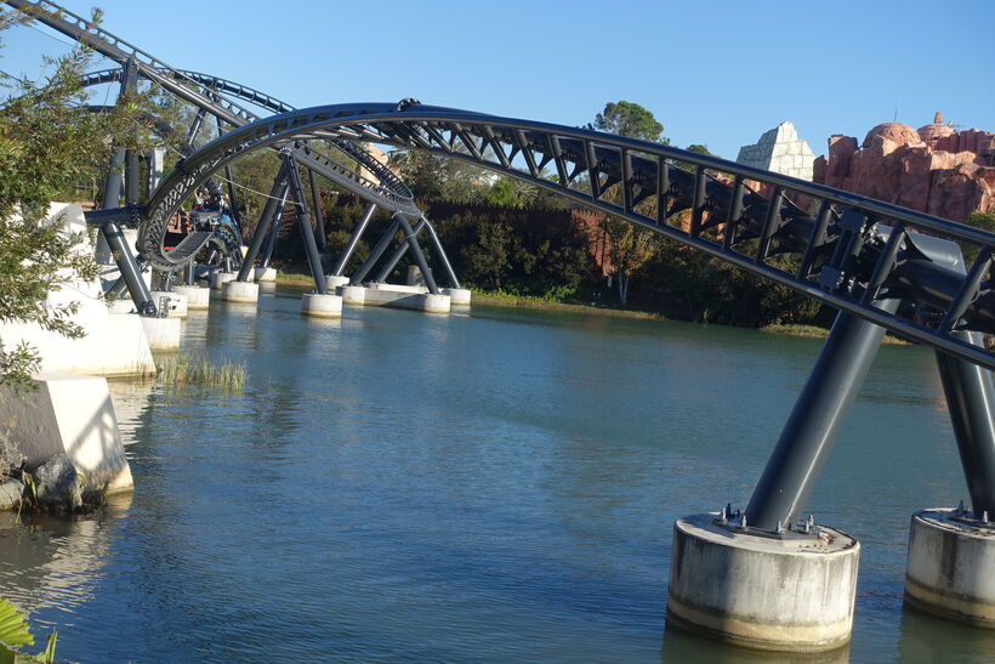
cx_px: 498
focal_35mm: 47
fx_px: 1299
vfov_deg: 28.7
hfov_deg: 41.9
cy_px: 332
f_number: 4
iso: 125
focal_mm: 17.06
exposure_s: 1/100
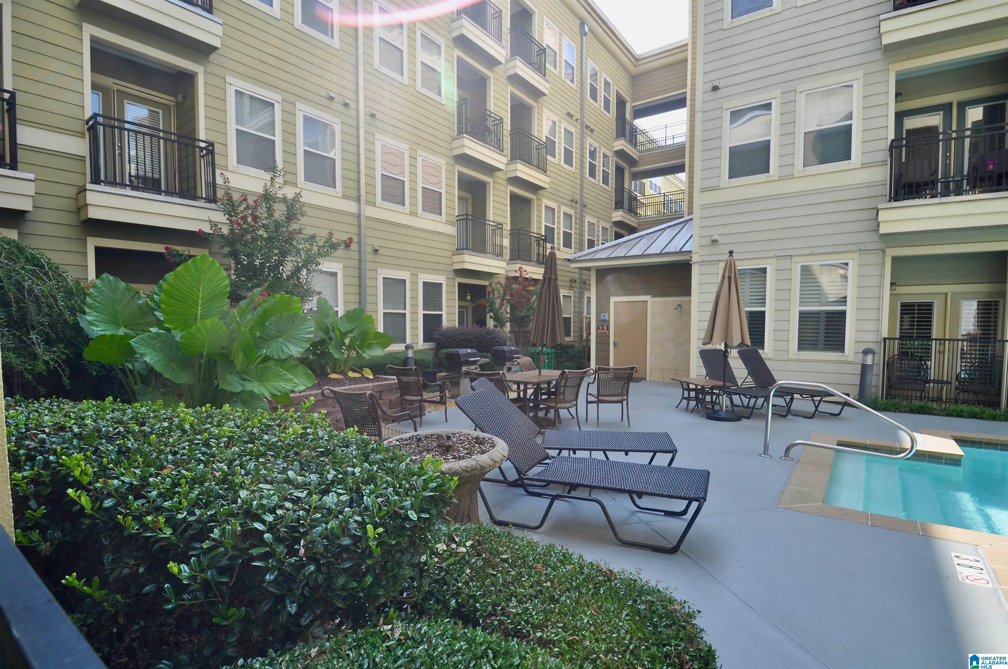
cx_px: 504
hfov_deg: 92.5
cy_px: 334
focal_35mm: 17
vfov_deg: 69.5
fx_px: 482
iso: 200
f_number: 6.3
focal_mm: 11.5
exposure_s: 1/160
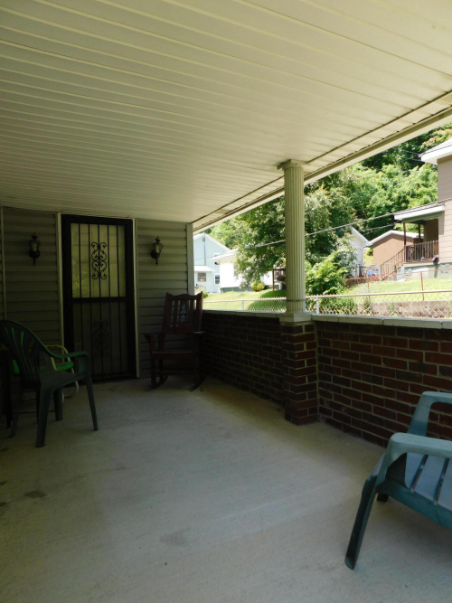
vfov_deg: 73.9
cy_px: 302
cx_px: 226
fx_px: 401
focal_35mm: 23
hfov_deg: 58.9
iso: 125
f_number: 3
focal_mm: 4
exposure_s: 1/320
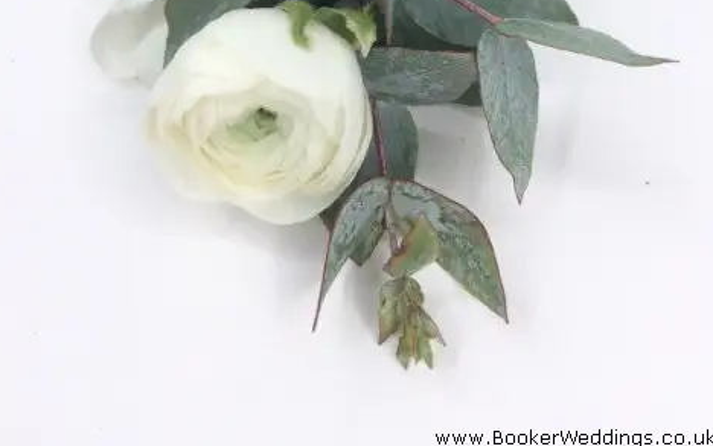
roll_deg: +2.4
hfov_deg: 47.2
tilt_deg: -41.4
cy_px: -35
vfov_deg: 28.1
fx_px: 817
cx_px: 358
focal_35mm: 42
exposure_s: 1/270
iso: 32
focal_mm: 4.15
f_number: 2.2
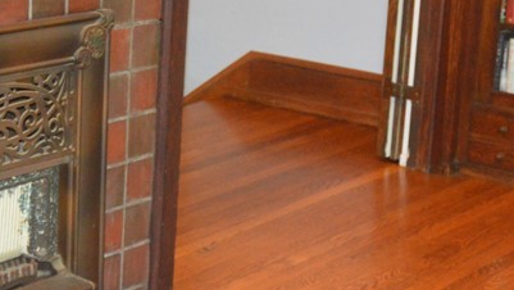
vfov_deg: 11.9
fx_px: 1391
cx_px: 225
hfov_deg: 20.9
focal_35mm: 102
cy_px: 82
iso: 2000
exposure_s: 1/60
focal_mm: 24
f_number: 3.8
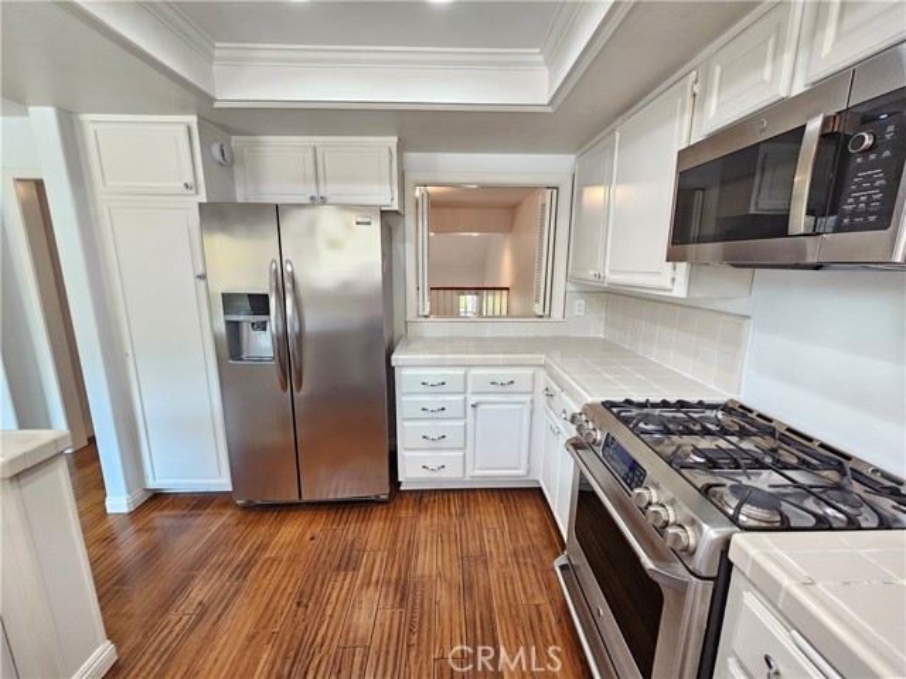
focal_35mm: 13
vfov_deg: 89.9
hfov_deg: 106.2
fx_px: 340
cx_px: 453
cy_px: 340
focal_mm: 2.2
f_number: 2.2
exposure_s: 1/60
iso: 200
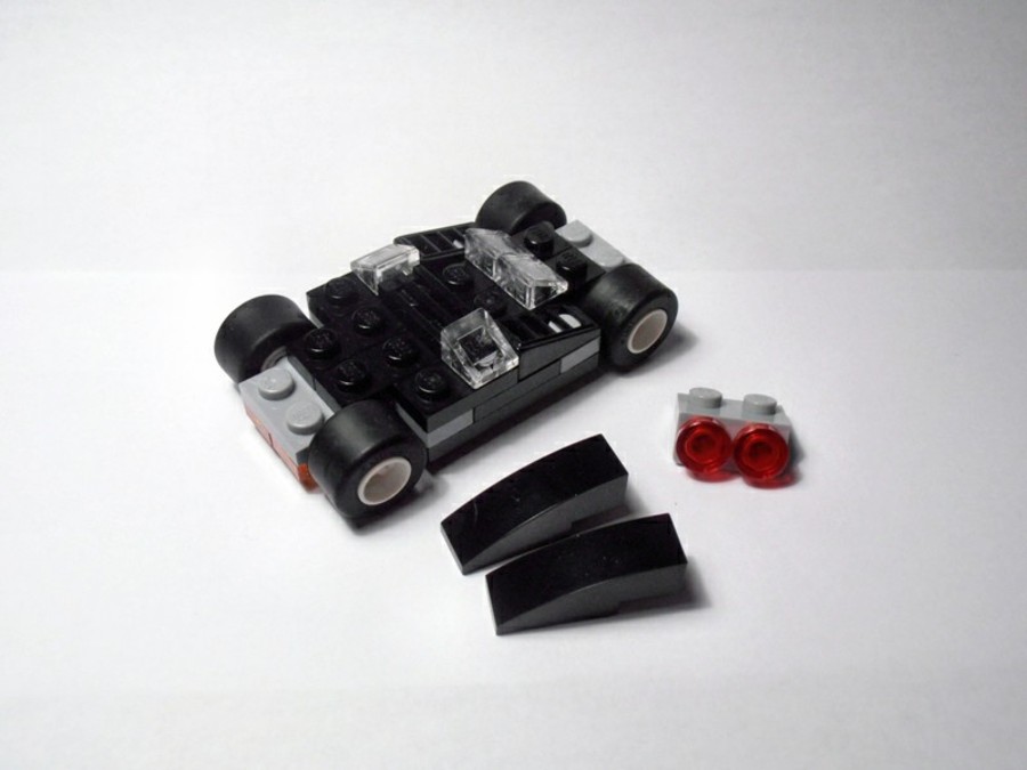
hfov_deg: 50.1
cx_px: 514
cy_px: 385
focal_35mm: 37
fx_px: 1098
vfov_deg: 38.7
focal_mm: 6.61
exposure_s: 1/50
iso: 80
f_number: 3.9
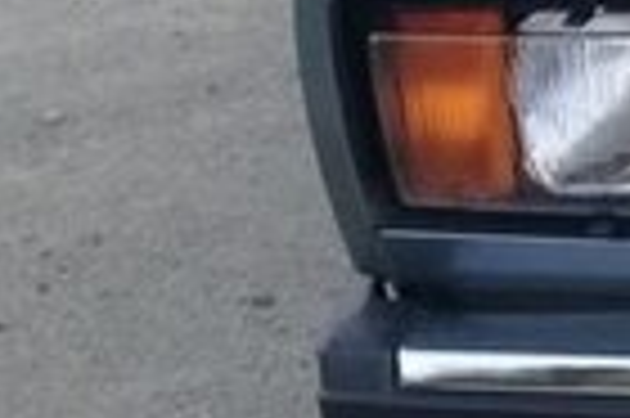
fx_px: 2657
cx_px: 1192
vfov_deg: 8.9
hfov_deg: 12.2
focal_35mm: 152
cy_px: -115
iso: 125
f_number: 2.2
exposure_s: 1/33
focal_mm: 3.3
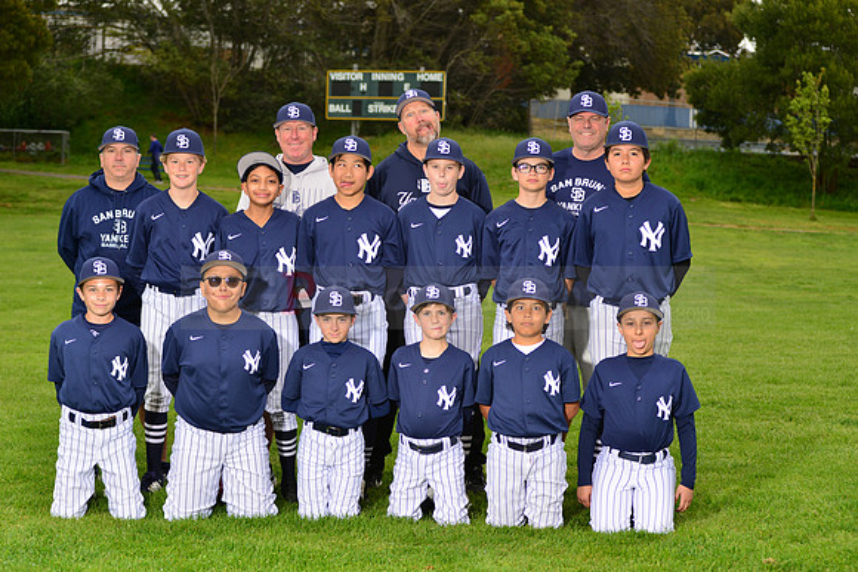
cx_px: 429
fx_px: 1907
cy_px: 286
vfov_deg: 17.1
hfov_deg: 25.4
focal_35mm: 80
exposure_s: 1/200
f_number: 6.3
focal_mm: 80
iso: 200
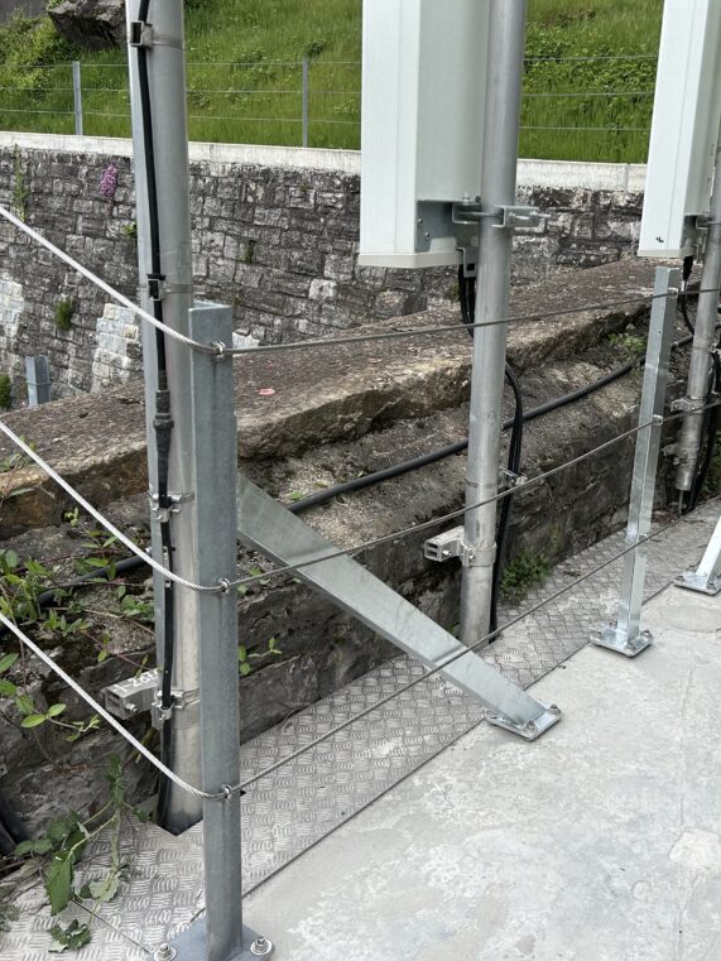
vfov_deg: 52.6
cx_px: 515
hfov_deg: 39.9
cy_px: 477
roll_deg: -4.2
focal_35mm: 35
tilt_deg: -15.9
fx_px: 972
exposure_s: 1/1621
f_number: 1.5
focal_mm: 5.7
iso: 50
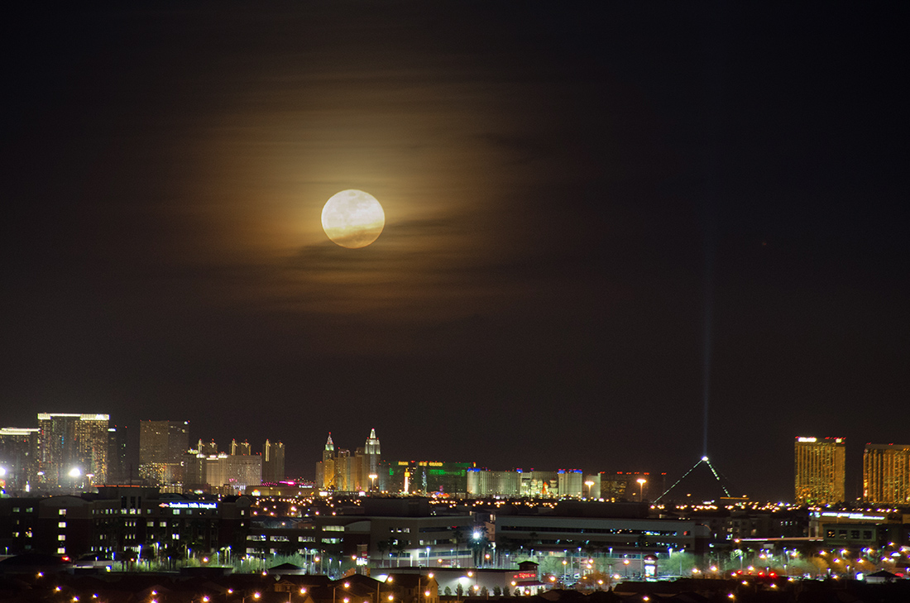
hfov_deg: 8.3
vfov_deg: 5.5
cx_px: 455
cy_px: 302
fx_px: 6244
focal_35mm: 248
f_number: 8
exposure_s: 1/2
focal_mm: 165
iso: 1000
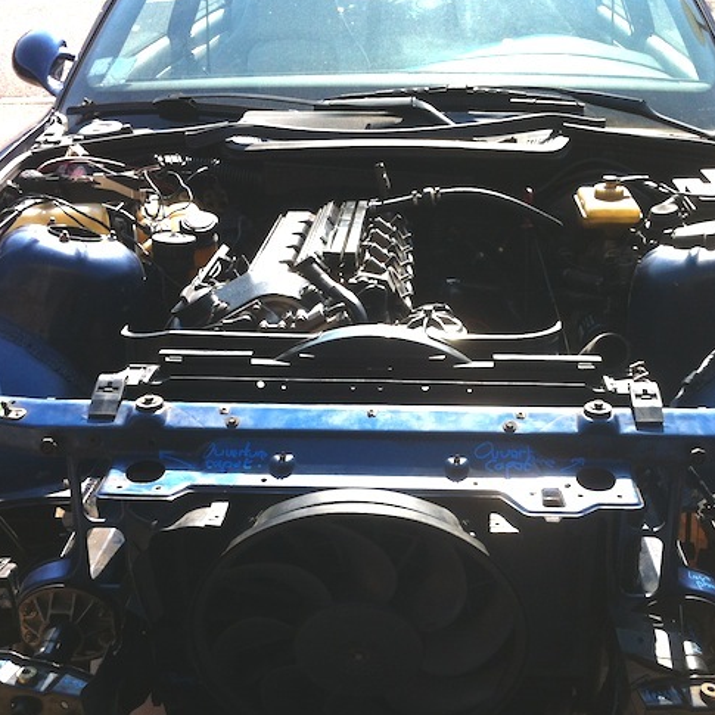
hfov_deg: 33.4
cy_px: 410
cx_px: 395
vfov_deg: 33.3
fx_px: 1192
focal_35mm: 51
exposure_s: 1/547
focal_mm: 3.85
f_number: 2.8
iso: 80
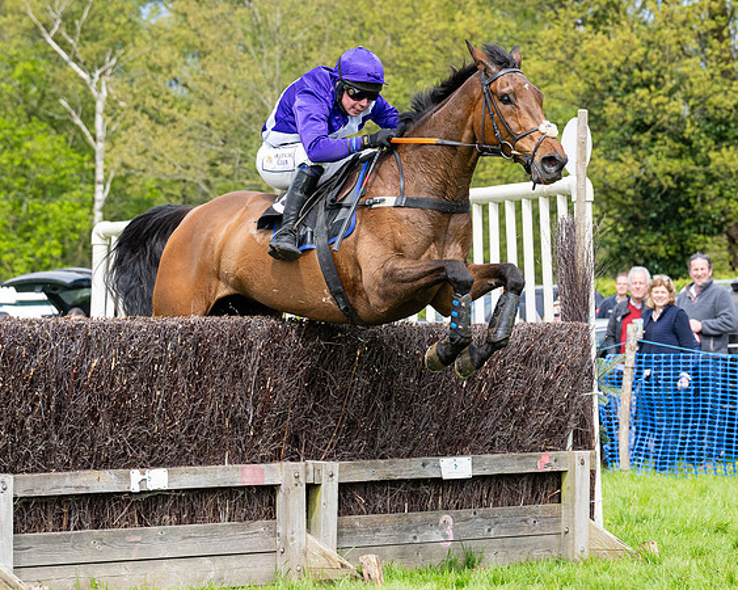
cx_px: 409
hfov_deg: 11.4
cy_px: 308
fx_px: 3682
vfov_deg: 9.2
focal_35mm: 169
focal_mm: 87
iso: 640
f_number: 4
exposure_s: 1/3200
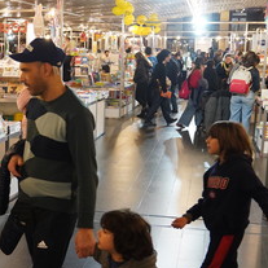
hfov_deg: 23.1
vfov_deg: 24.1
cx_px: -16
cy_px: 202
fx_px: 622
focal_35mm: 71
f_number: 2.8
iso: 2000
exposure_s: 1/160
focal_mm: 24
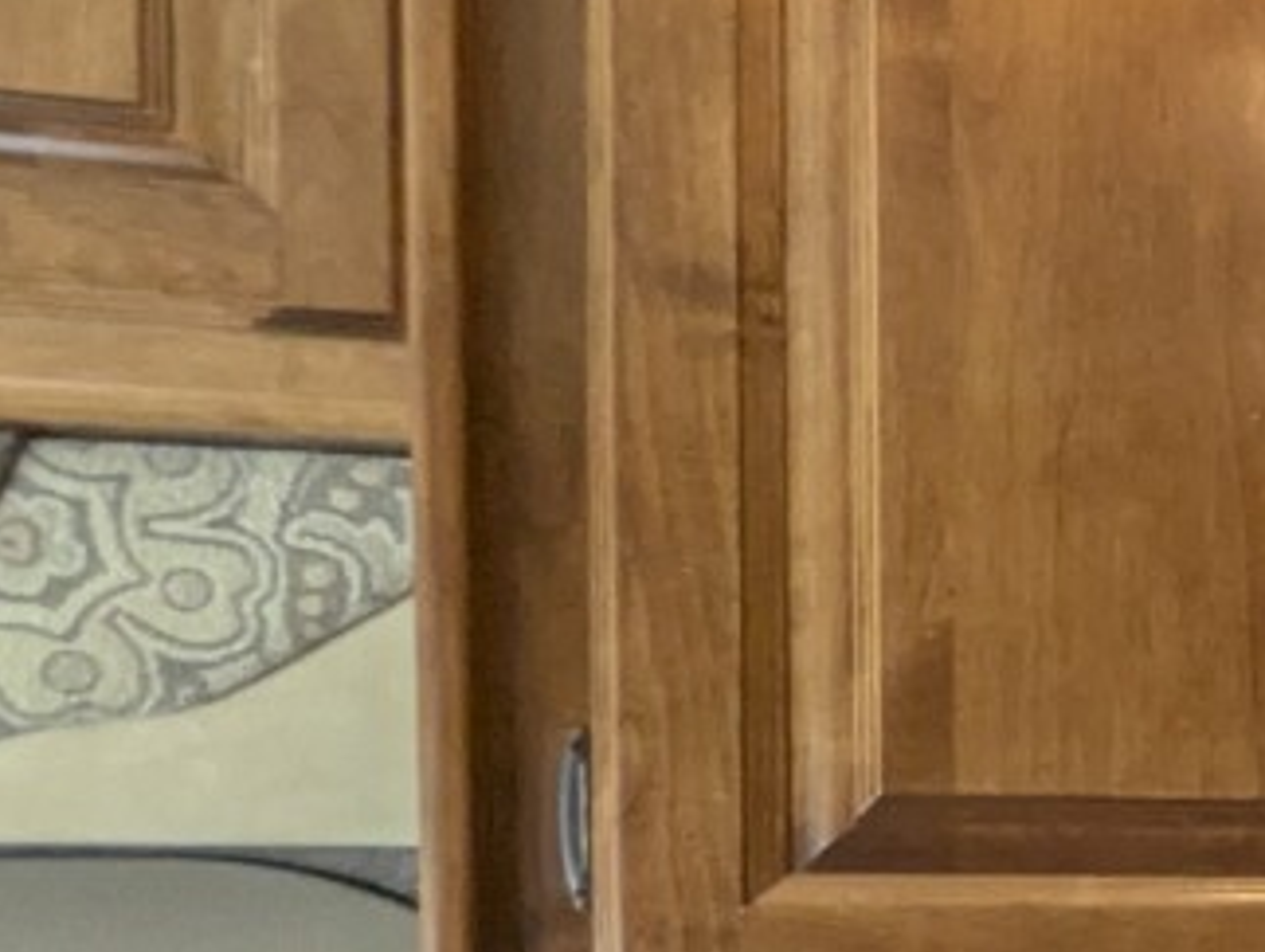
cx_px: 2599
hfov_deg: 18.0
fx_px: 2524
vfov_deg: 20.6
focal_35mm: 69
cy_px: 972
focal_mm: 2.35
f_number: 2.2
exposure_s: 1/178
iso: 81
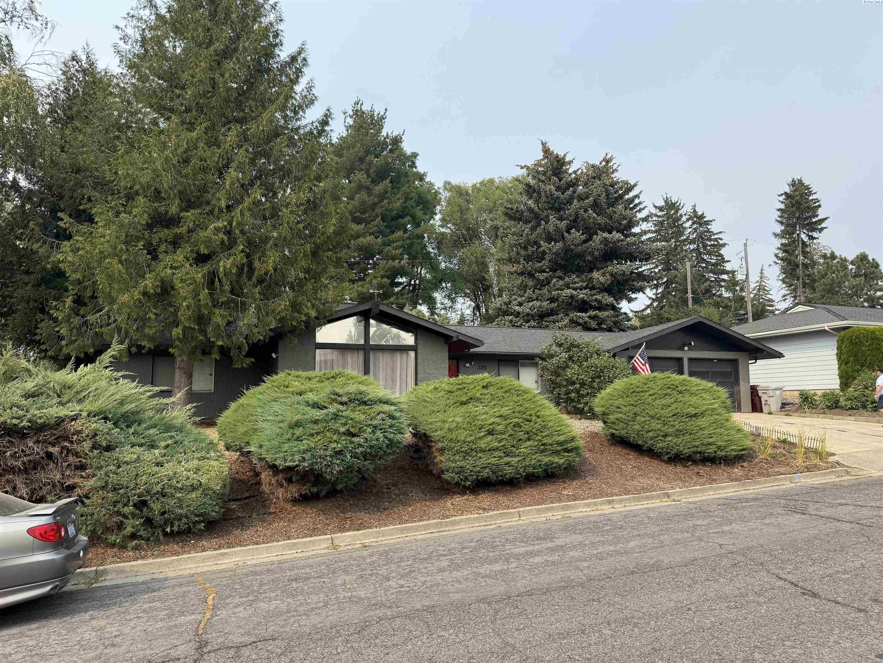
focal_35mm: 24
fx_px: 612
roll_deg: +0.5
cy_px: 332
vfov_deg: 56.8
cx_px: 442
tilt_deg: +6.1
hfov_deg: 71.6
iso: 80
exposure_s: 1/2415
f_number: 1.78
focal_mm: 6.76
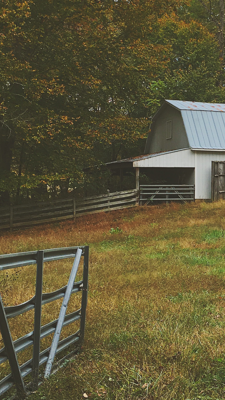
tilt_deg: +1.4
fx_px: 710
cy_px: 169
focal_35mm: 67
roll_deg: -1.0
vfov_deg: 31.4
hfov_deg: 17.5
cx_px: 233
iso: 25
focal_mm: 4.15
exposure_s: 1/304
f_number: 2.2
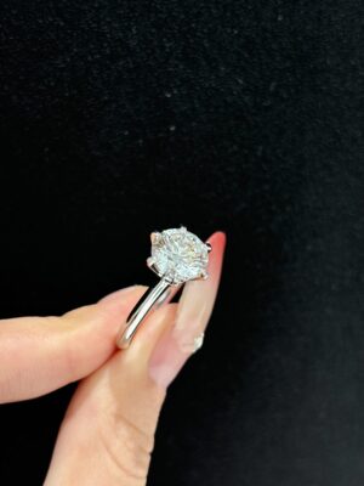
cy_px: 243
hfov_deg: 28.0
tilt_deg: -24.4
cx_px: 182
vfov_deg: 36.8
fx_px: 729
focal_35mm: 52
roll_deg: -1.3
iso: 50
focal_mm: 5.96
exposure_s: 1/100
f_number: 1.6
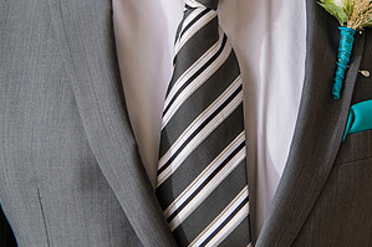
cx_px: 229
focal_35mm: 136
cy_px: 20
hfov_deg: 15.1
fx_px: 1405
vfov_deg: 10.0
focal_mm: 70
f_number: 4.5
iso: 100
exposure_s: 1/250
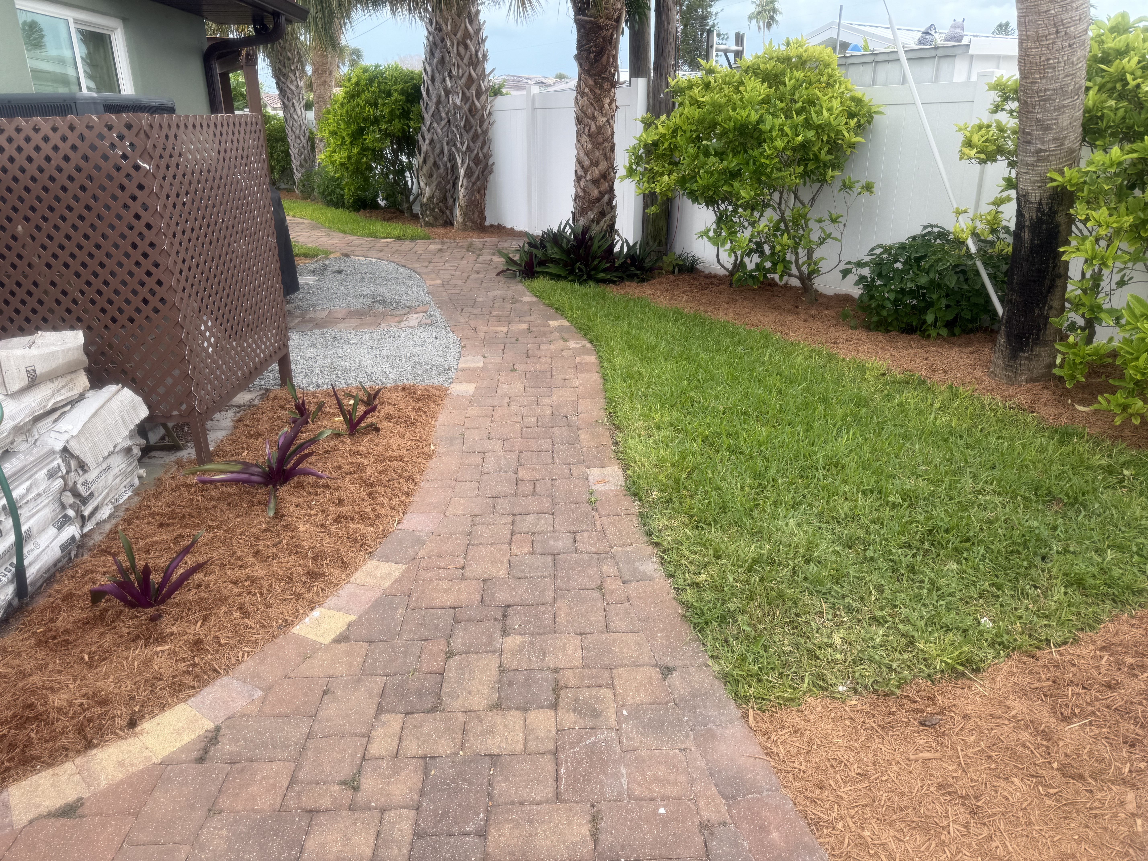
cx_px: 574
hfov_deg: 71.6
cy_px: 430
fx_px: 796
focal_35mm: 24
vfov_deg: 56.8
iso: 64
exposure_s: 1/227
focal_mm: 6.76
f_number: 1.78
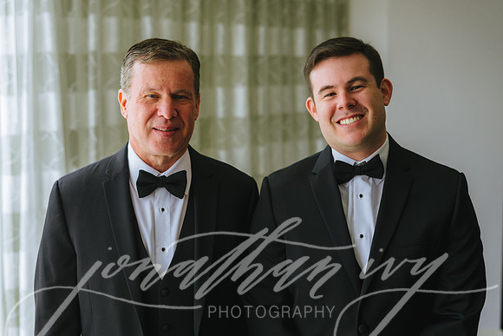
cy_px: 168
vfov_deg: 27.0
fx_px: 699
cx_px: 252
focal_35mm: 50
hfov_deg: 39.6
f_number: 2.8
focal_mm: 50
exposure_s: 1/160
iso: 320
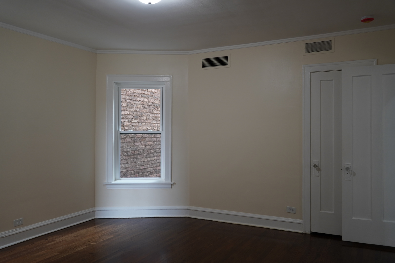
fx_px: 329
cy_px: 132
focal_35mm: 30
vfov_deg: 43.6
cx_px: 198
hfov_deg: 61.9
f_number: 4
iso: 200
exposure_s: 1/30
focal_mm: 20
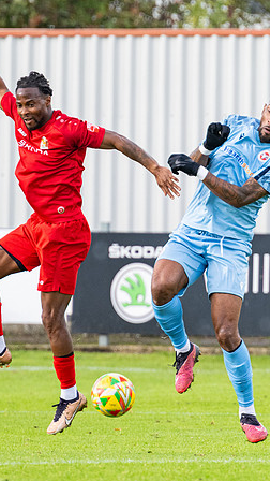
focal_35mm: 771
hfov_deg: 1.6
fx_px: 9813
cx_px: 242
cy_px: 254
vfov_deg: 2.8
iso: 640
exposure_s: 1/1600
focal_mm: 260
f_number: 4
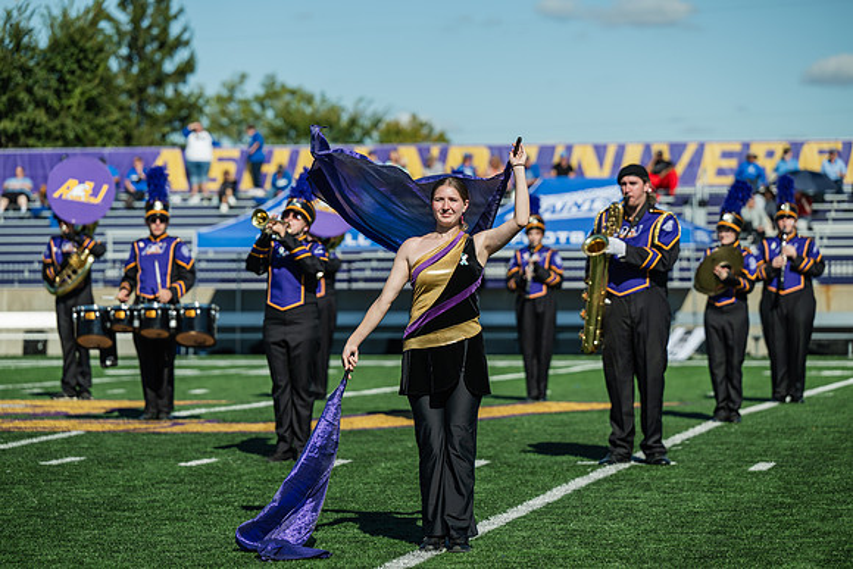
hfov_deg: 15.2
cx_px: 426
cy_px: 284
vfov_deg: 10.2
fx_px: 3199
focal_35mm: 135
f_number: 3.5
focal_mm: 135
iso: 100
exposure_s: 1/1600
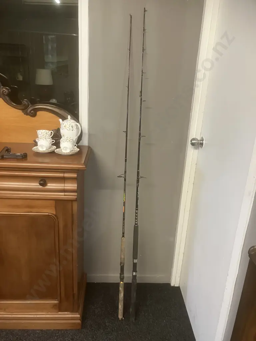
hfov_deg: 49.7
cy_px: 170
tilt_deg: -18.0
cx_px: 128
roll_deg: -3.1
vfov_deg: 63.4
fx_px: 276
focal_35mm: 28
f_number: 1.8
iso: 200
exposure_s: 1/50
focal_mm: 3.99
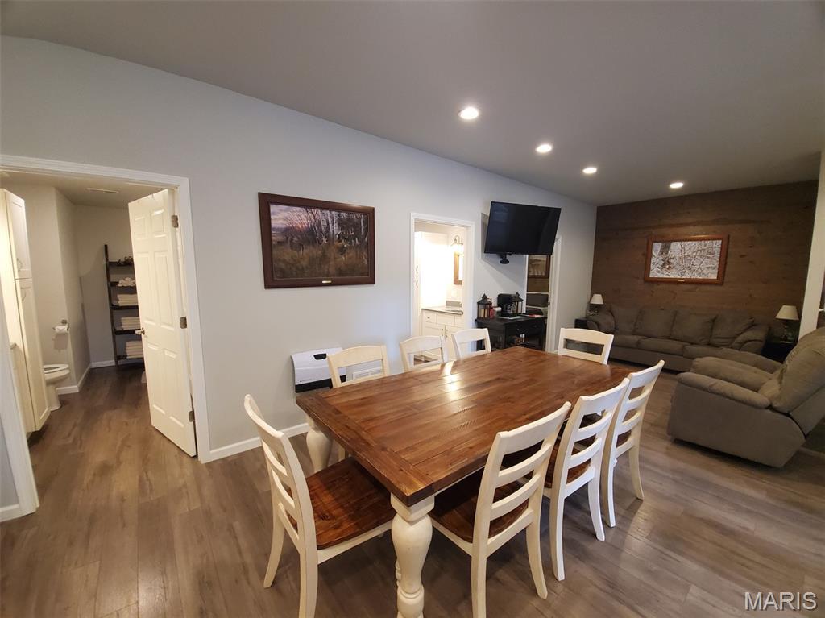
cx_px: 412
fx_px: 310
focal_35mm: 13
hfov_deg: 106.2
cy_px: 309
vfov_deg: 89.9
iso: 500
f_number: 2.2
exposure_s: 1/60
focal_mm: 1.8
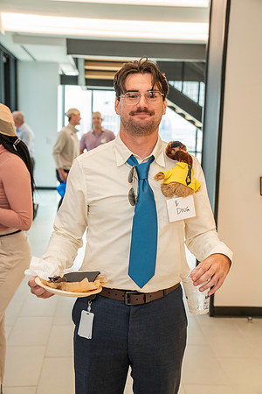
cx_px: 131
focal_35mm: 50
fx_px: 546
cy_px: 197
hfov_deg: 27.0
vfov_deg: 39.6
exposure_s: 1/160
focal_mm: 50
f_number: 4
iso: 2000
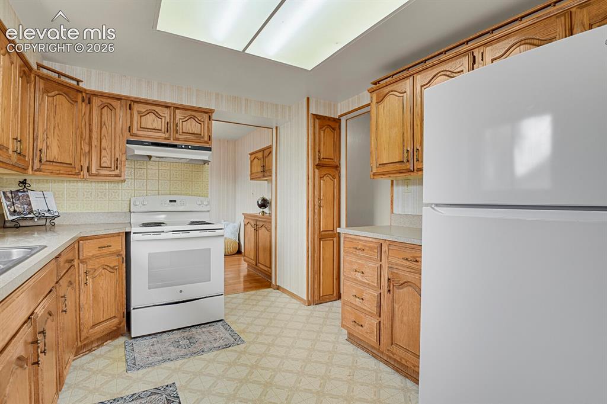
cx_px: 304
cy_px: 202
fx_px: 287
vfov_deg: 70.4
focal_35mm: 17
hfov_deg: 93.3
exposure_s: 1/20
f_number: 8
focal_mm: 17
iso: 9000
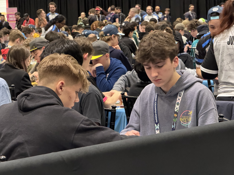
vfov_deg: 12.3
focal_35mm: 120
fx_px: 811
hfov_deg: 16.4
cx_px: 117
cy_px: 88
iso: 1250
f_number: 2.8
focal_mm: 15.66
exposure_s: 1/25
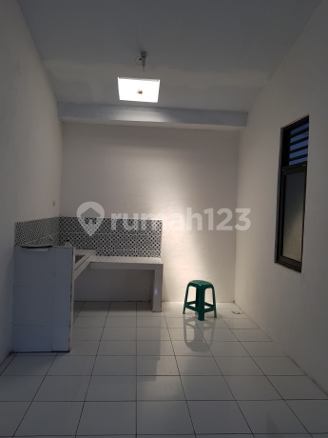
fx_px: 328
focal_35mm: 26
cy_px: 219
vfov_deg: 67.3
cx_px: 164
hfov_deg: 53.1
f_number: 1.7
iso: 40
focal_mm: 4.2
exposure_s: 1/162
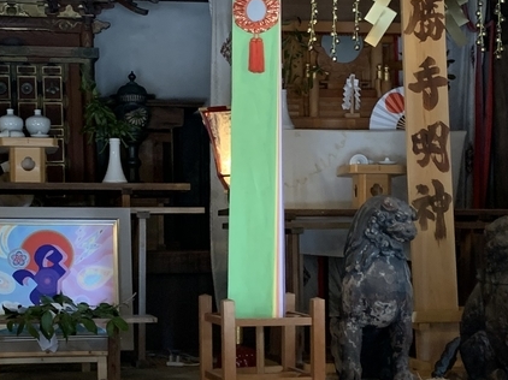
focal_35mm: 74
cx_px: 221
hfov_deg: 26.3
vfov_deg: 19.8
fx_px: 1085
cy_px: 255
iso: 200
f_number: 1.8
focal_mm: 4.25
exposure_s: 1/60
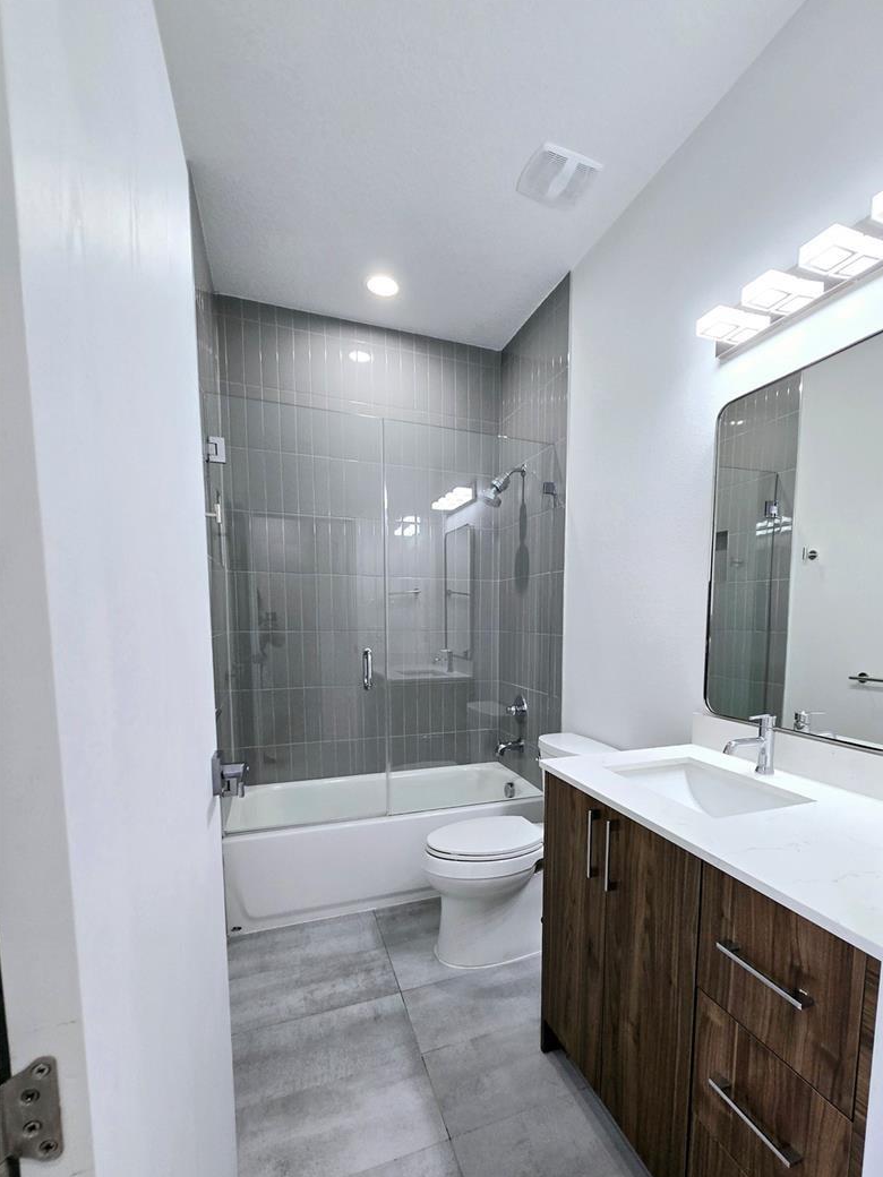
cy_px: 671
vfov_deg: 97.5
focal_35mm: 15
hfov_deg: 81.2
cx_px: 505
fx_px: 510
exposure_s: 1/60.2
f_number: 2.2
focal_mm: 2.2
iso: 80
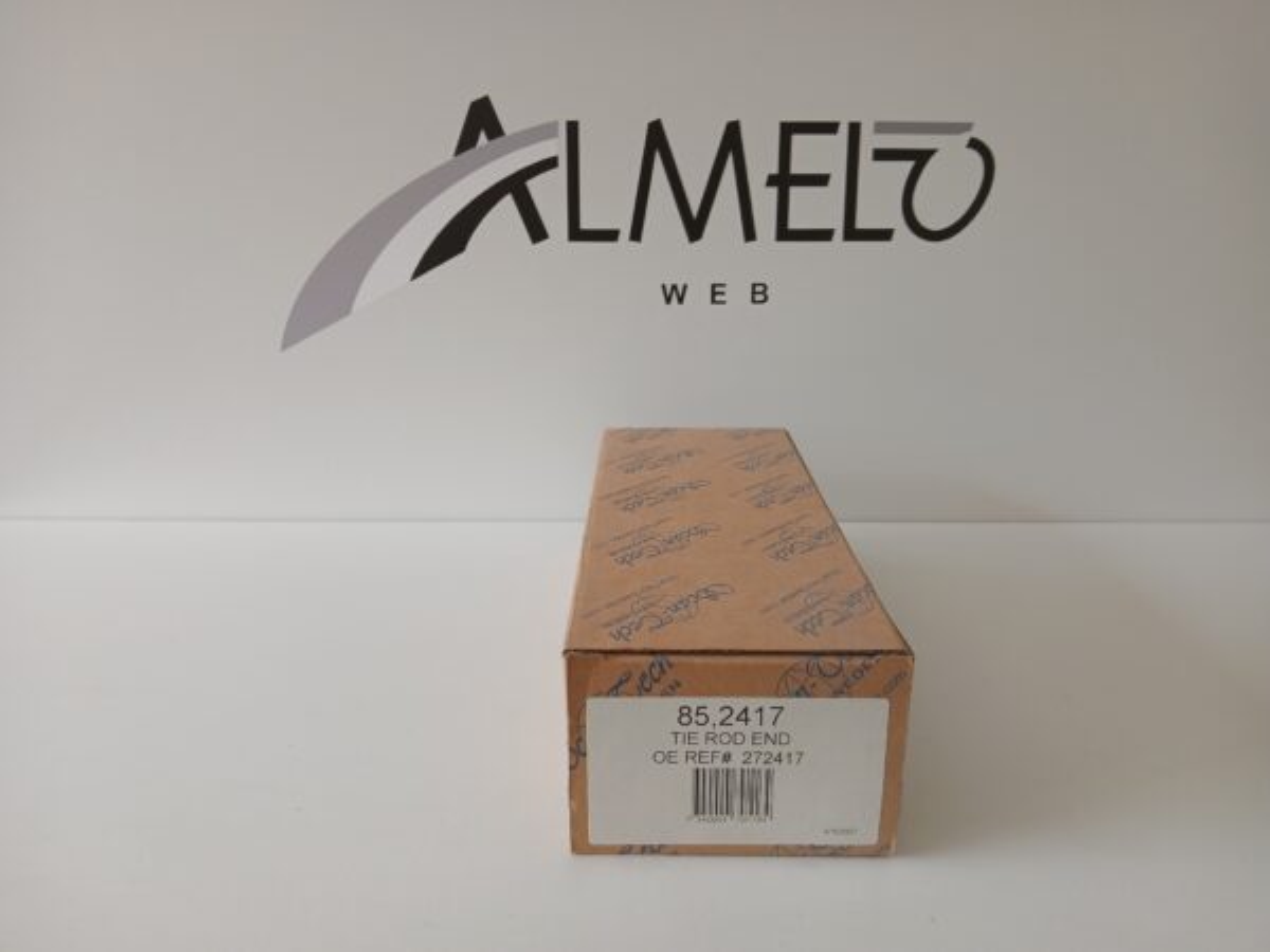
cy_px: 476
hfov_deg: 67.3
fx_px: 954
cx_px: 635
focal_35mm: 26
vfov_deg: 53.1
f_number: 1.8
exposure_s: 1/50
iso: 50
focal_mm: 3.98
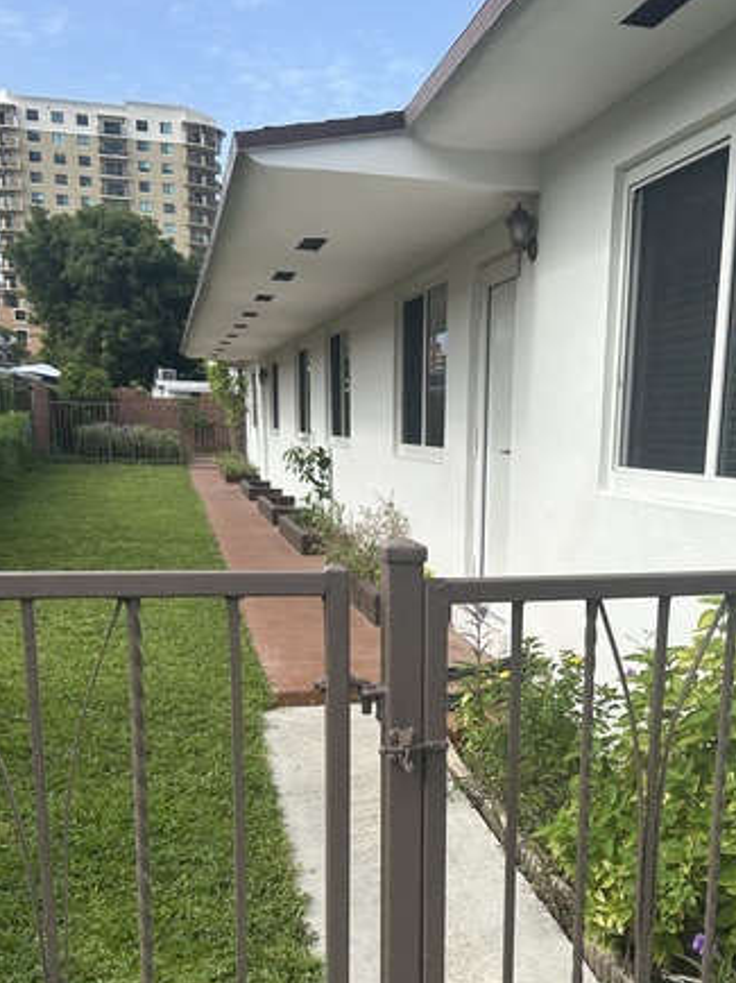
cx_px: 489
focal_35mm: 40
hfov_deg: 35.6
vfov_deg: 45.5
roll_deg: -1.5
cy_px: 712
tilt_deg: -11.7
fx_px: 1135
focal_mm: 5.7
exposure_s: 1/3257
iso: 50
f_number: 1.5
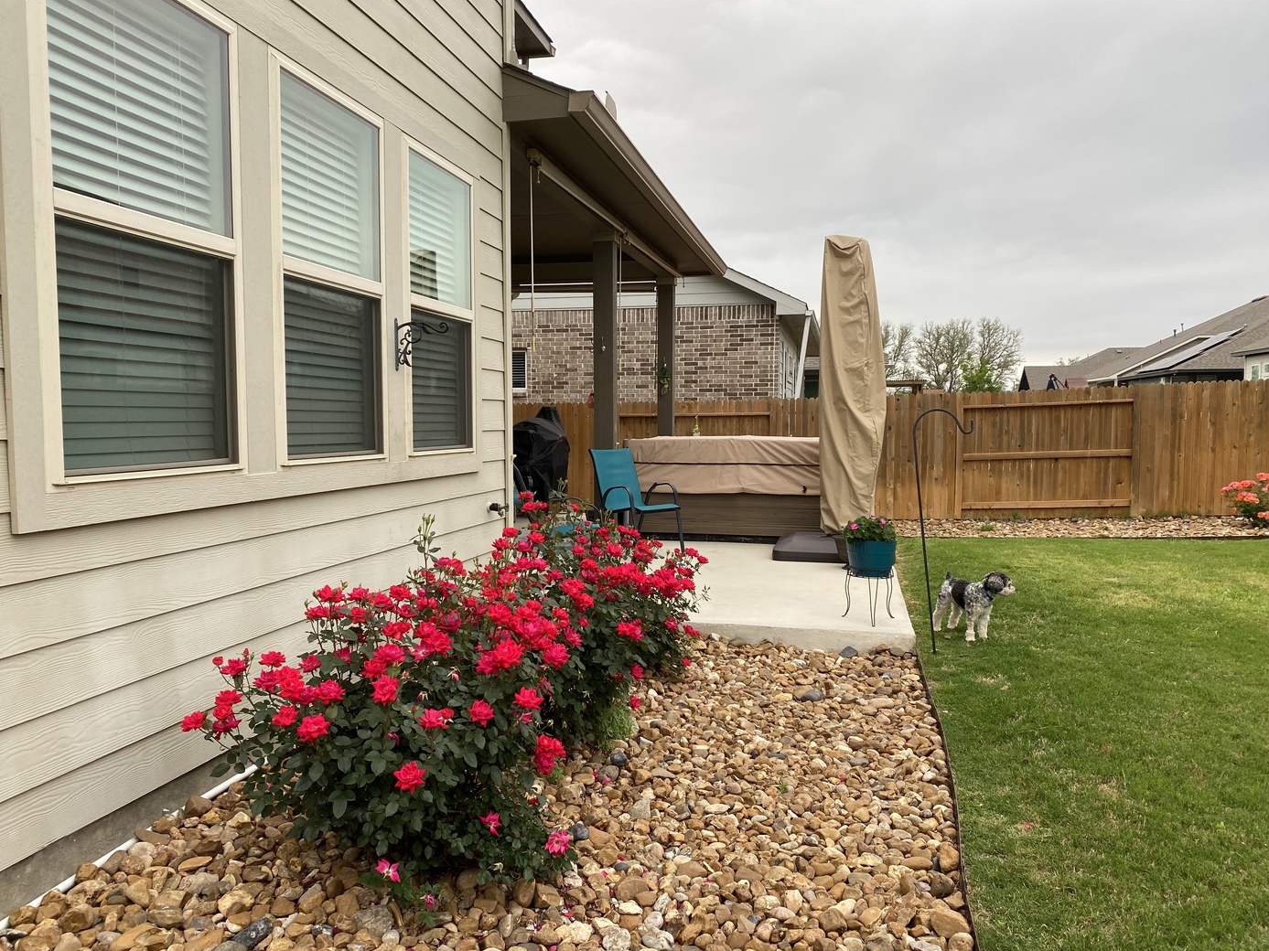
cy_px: 473
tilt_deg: -5.2
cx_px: 644
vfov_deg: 51.3
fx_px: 990
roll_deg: +0.5
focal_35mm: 27
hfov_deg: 65.3
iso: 32
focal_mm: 4.25
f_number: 1.8
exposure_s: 1/244
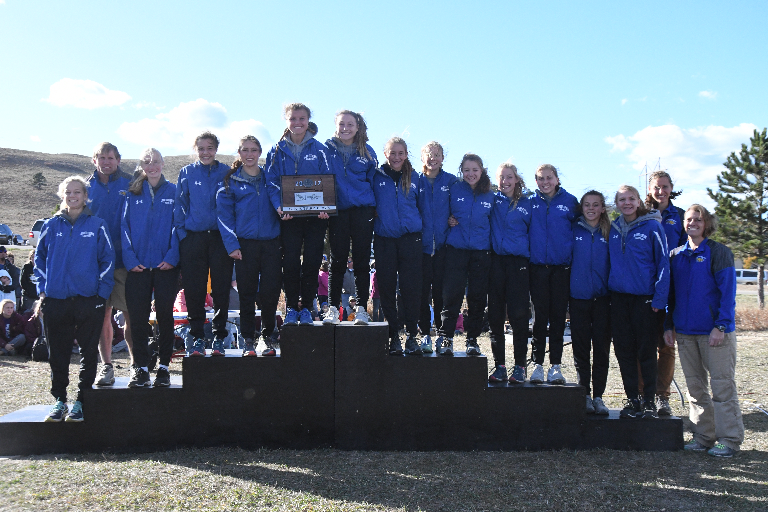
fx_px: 896
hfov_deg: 46.4
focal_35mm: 42
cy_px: 256
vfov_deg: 31.9
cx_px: 384
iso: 2500
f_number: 8
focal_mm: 28
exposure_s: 1/2500
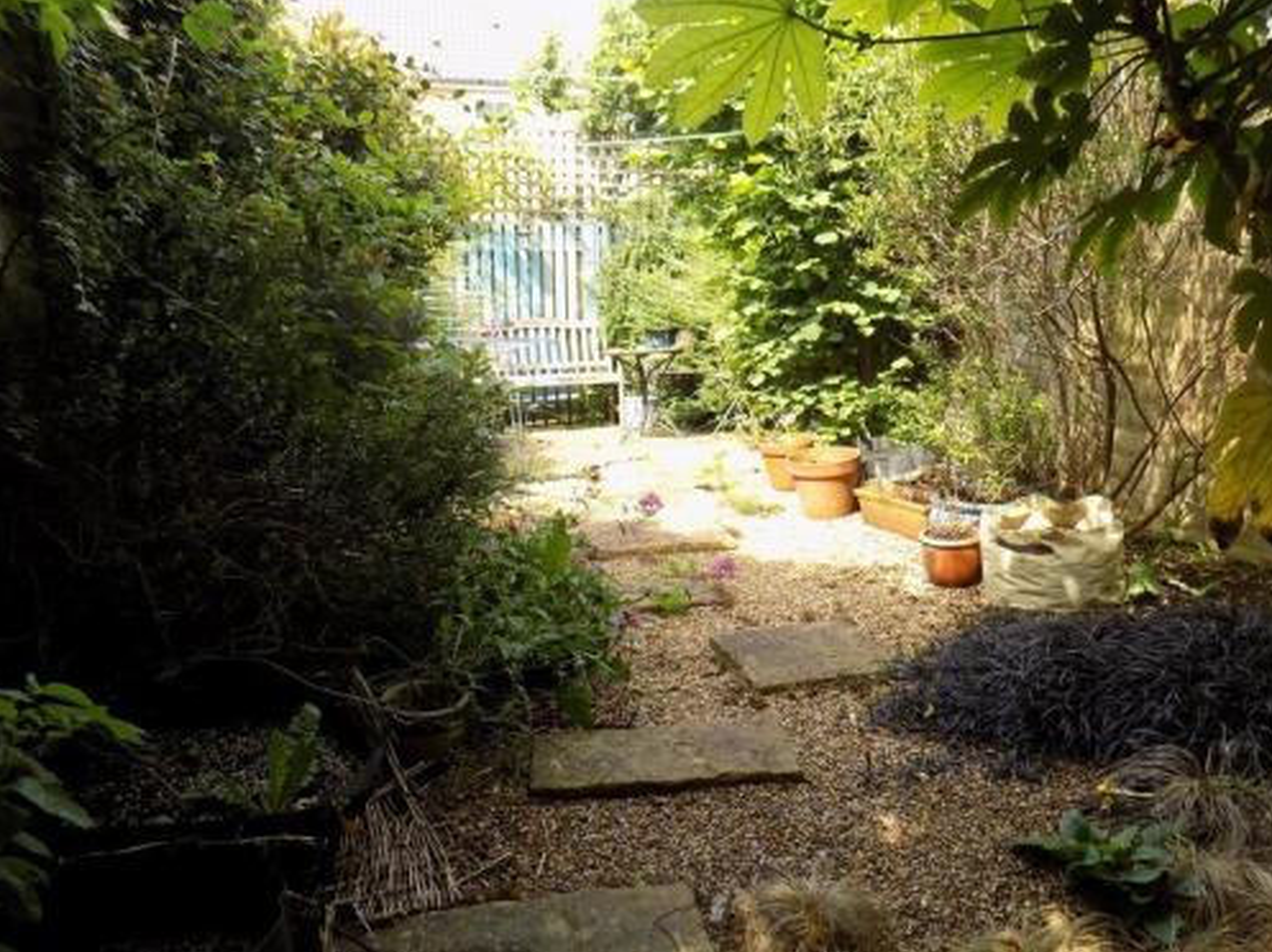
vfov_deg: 51.2
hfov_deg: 65.1
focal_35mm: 27
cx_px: 723
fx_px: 991
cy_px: 426
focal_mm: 4
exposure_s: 1/160
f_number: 3.1
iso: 80
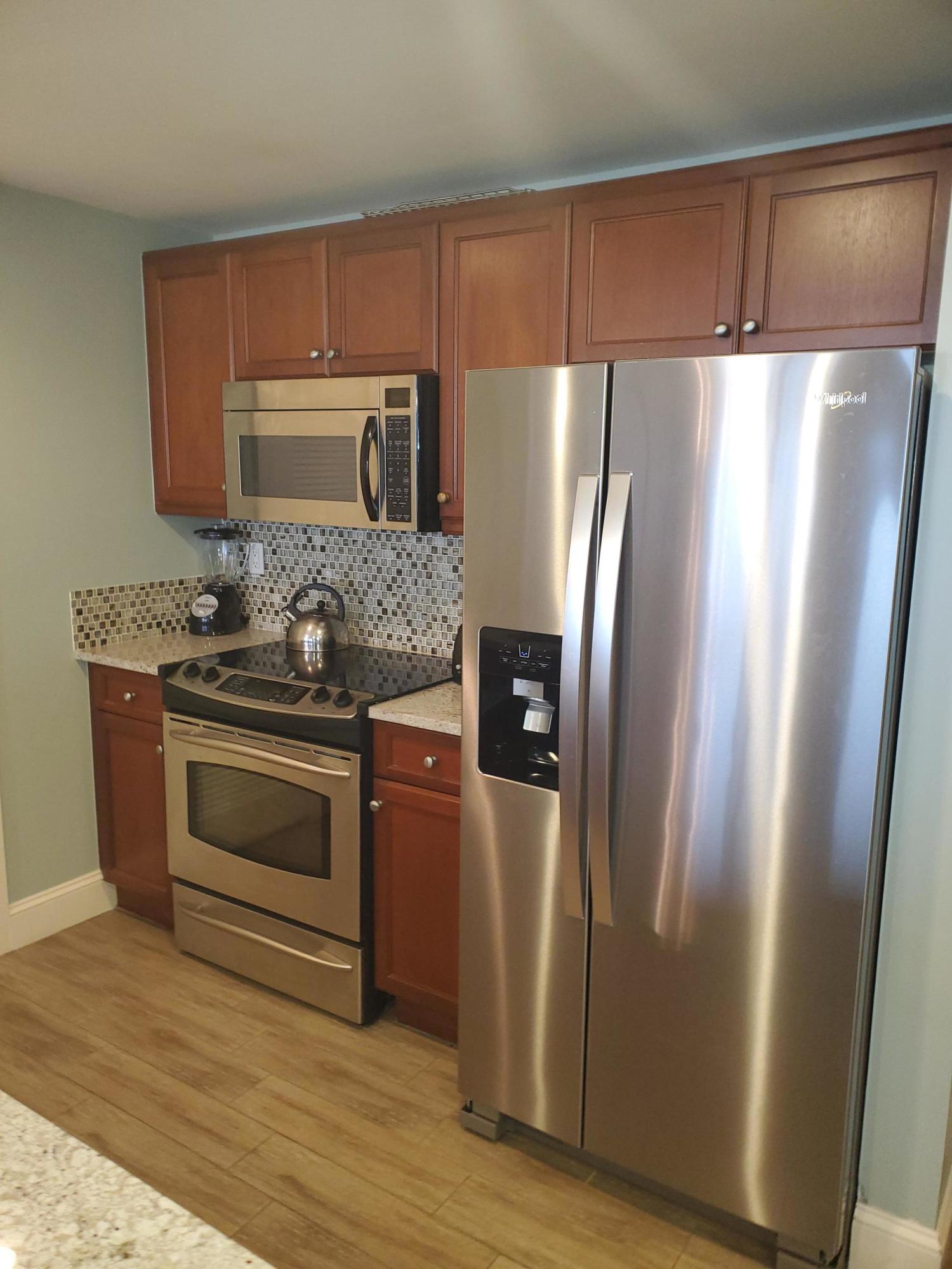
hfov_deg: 53.1
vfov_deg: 67.3
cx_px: 476
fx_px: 953
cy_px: 634
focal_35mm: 26
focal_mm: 4.3
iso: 160
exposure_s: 1/20
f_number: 2.4
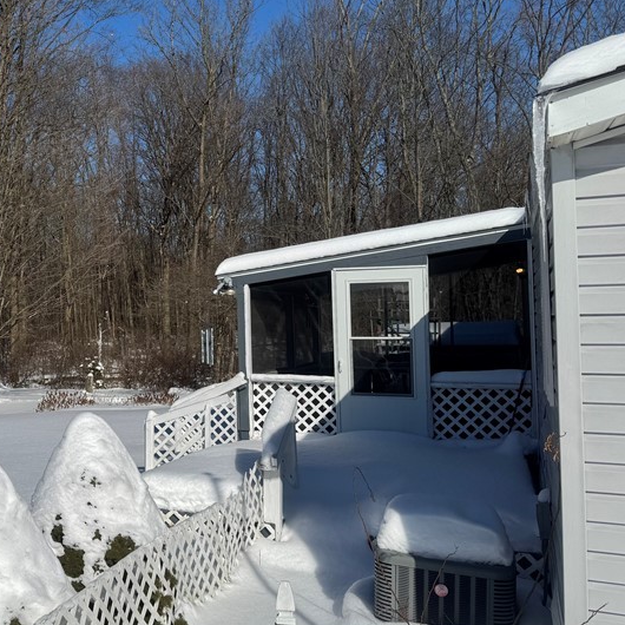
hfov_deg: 37.7
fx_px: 838
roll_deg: +0.8
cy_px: 295
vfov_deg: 40.9
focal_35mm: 41
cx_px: 41
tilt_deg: +1.0
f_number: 1.78
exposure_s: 1/12346
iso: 80
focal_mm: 6.76
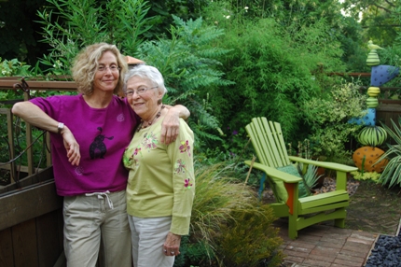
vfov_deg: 34.2
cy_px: 134
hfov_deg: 49.6
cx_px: 200
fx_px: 434
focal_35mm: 39
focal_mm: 26
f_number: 2.8
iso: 160
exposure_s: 1/30
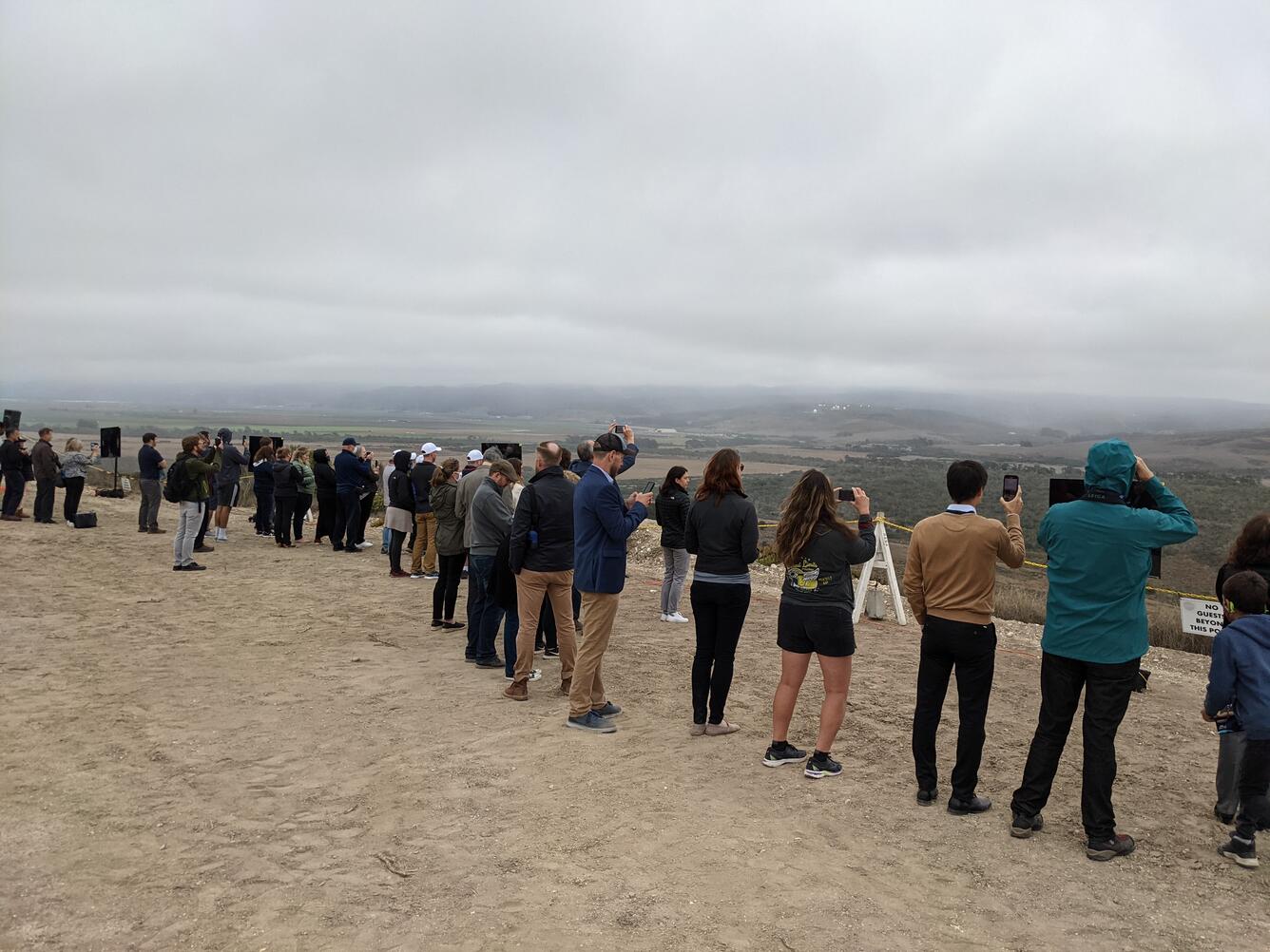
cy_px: 476
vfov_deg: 51.4
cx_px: 635
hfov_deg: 65.3
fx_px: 991
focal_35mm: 27
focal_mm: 4.38
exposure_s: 1/1675
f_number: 1.73
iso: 76
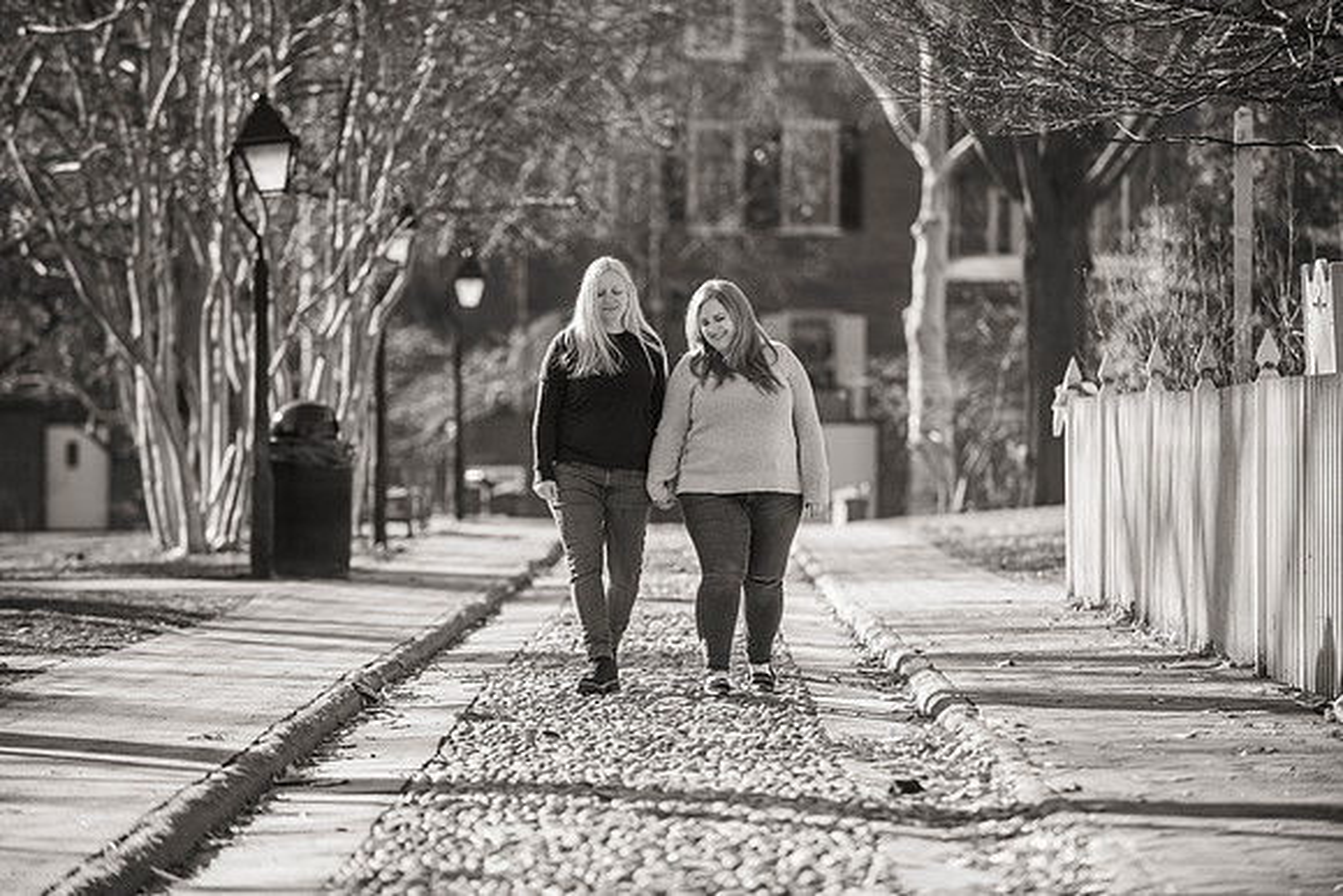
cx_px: 672
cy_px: 448
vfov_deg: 7.9
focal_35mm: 175
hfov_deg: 11.7
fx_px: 6530
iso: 640
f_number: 3.2
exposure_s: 1/4000
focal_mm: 175
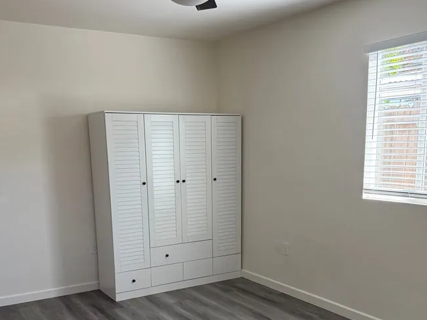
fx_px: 469
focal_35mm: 38
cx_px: 209
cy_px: 234
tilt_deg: -11.0
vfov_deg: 36.9
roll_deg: +1.3
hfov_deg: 49.0
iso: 160
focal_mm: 6.76
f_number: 1.78
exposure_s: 1/229
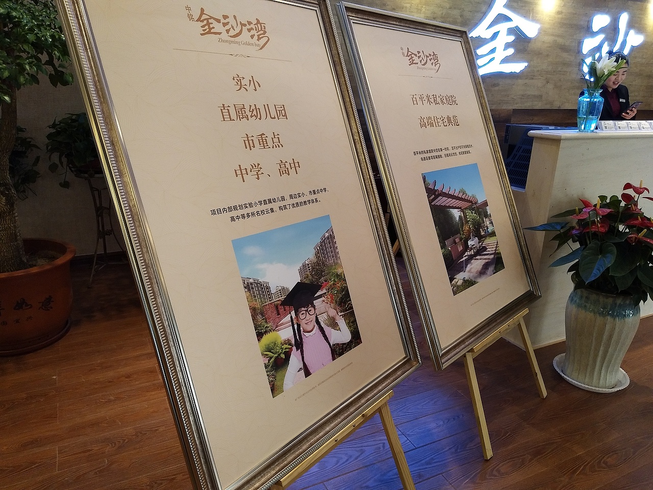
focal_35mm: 26
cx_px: 326
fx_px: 490
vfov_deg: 53.1
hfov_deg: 67.3
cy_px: 245
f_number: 2
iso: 160
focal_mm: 3.88
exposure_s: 1/50
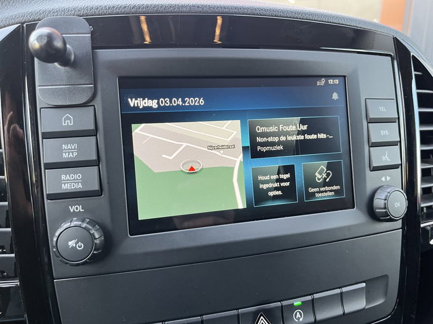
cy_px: 162
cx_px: 216
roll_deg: -1.9
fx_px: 325
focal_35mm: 26
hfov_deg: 67.3
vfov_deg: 53.1
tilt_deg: -16.1
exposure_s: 1/83
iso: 125
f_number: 1.6
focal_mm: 5.1
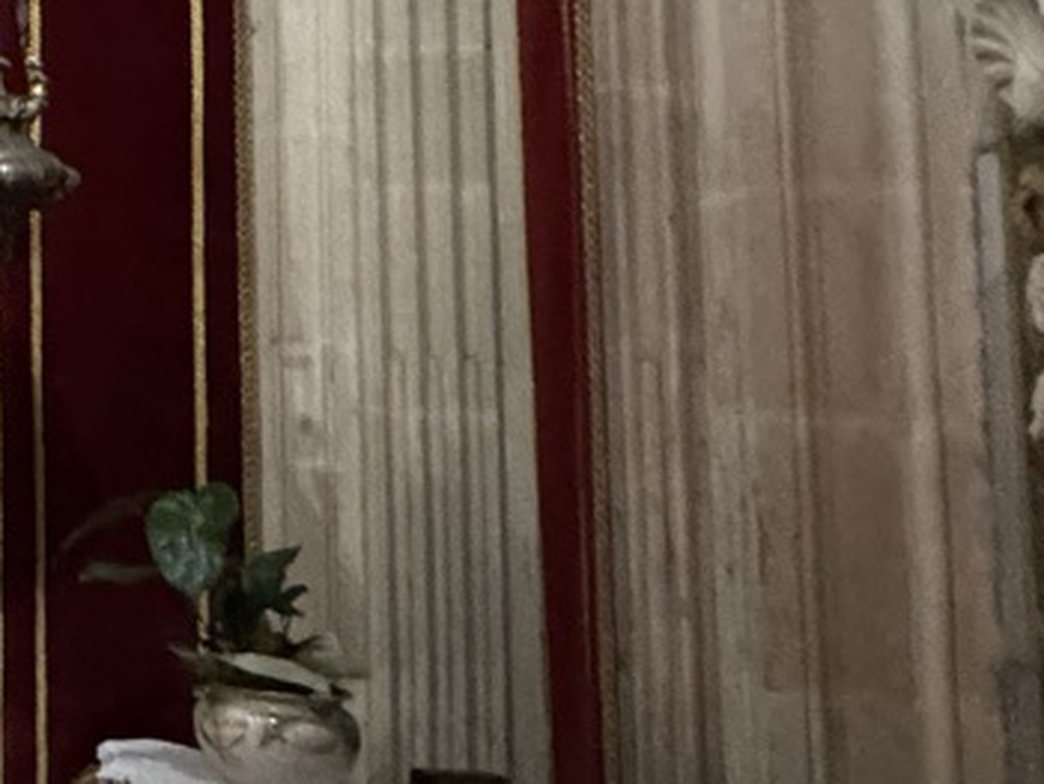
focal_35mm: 64
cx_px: -1083
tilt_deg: +5.8
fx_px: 1932
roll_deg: -2.8
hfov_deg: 18.5
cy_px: 116
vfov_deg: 22.5
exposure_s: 1/50
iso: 640
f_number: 2.2
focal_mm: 2.22
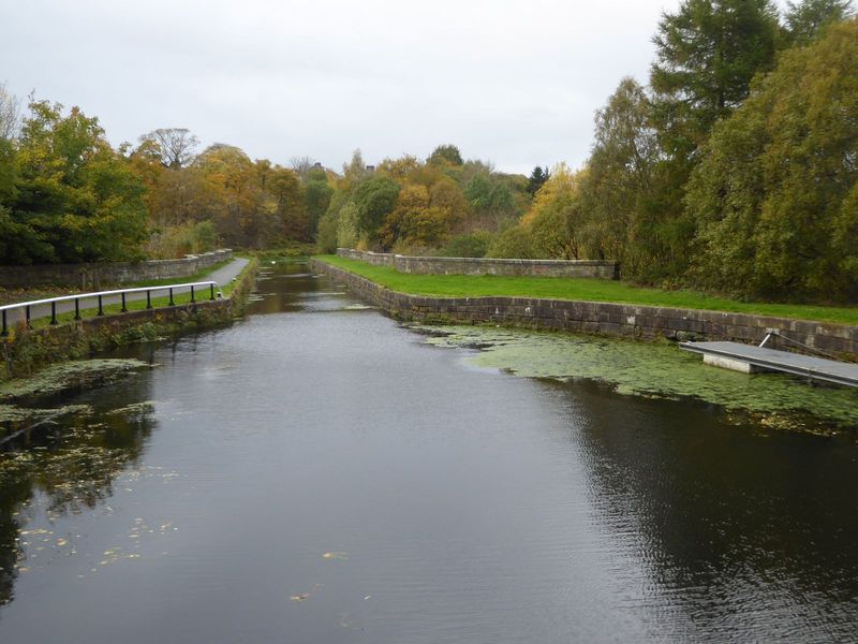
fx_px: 892
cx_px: 429
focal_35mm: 36
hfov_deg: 51.4
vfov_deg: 39.7
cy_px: 322
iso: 80
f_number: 3.7
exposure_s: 1/125
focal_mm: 6.3
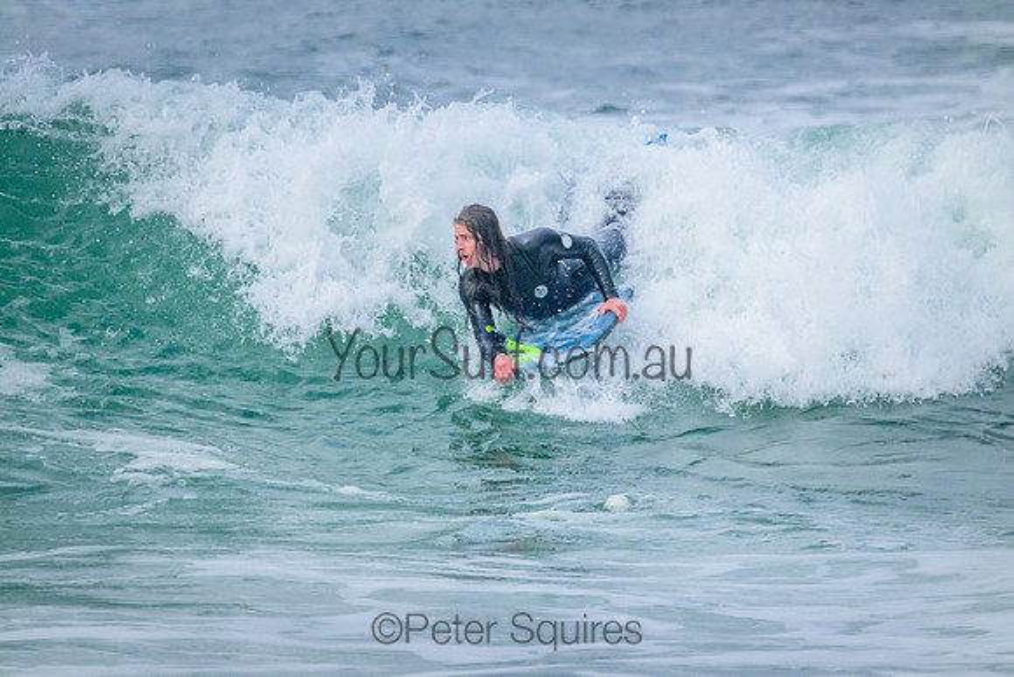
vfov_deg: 1.7
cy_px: 338
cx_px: 507
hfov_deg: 2.6
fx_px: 22538
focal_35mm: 800
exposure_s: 1/1600
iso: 3600
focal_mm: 800
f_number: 11
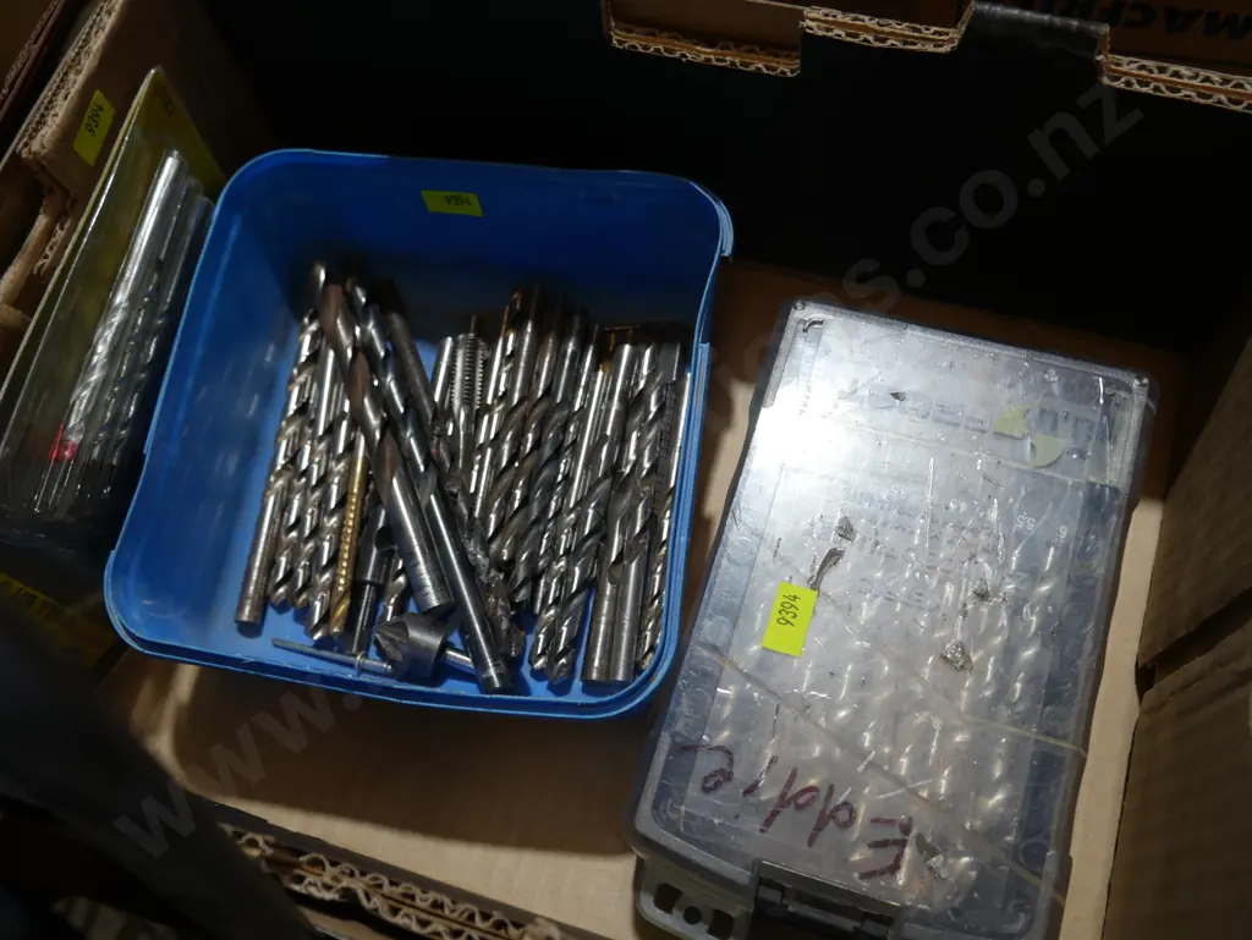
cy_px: 470
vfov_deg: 41.8
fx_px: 1230
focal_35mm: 34
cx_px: 626
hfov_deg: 53.9
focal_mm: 17
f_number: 4
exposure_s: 1/80
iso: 200
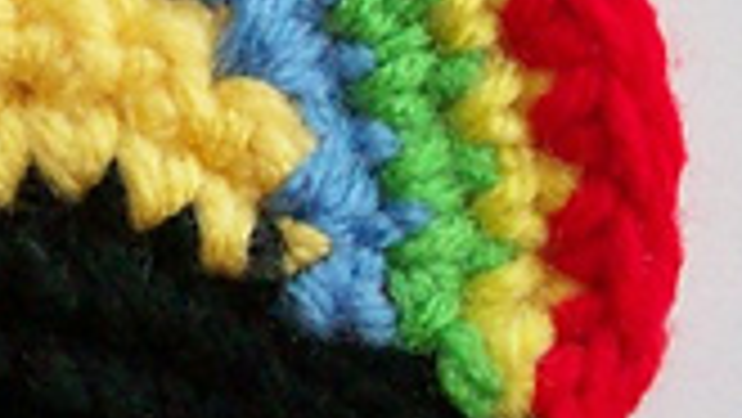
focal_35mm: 156
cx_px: -171
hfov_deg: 13.4
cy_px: 247
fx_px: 3071
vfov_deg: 7.8
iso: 160
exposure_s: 1/76.2
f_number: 2.8
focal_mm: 6.2
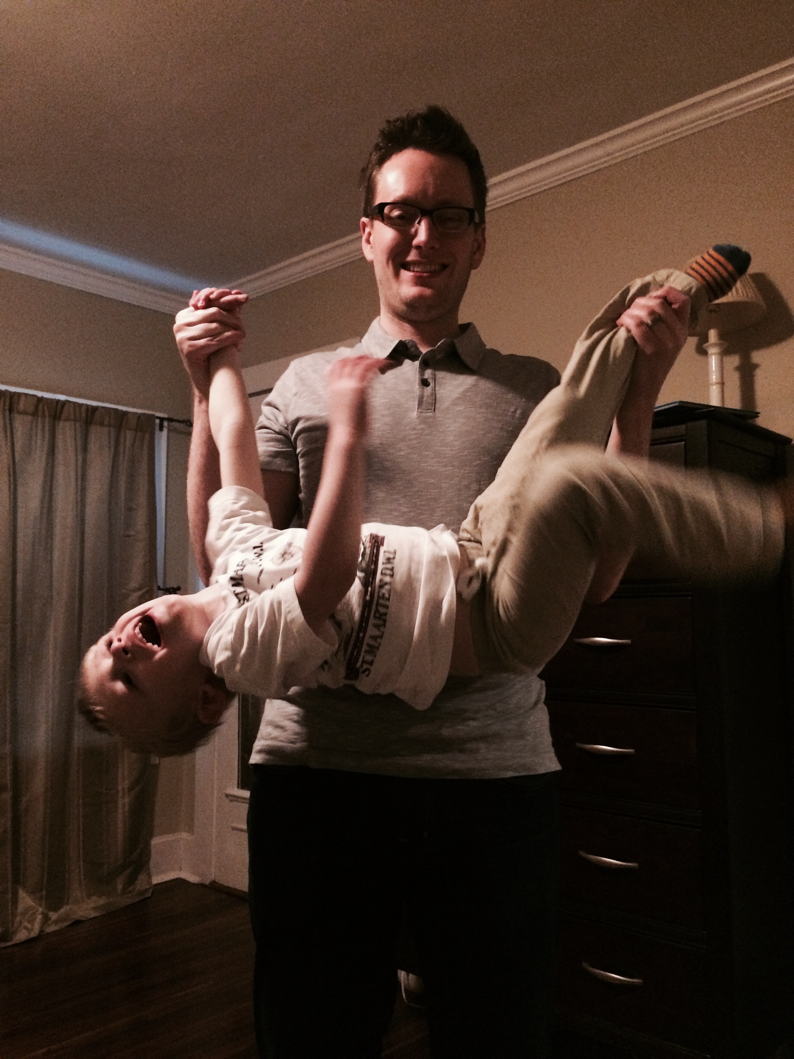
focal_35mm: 29
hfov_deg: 48.2
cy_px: 530
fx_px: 887
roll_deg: +1.3
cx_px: 397
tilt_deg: +2.8
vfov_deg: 61.7
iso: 320
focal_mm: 4.15
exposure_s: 1/15
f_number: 2.2
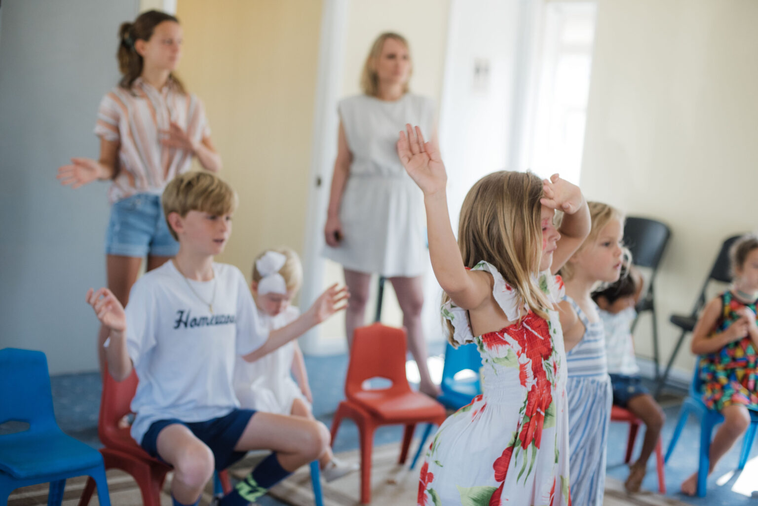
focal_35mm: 50
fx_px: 1053
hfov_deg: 39.6
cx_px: 379
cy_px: 253
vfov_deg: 27.0
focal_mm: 50
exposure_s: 1/400
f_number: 2.5
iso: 640
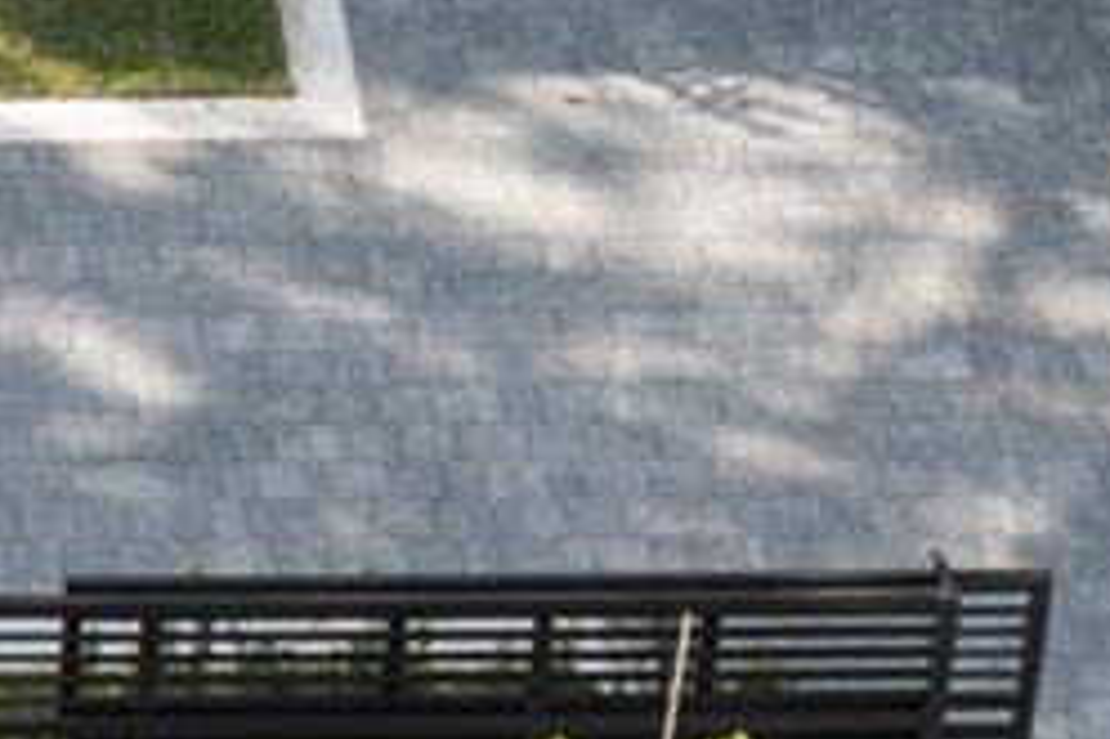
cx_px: -398
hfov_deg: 11.0
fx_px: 5577
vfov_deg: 7.2
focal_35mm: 181
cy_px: -880
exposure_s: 1/50
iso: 100
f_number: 3.2
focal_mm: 10.26
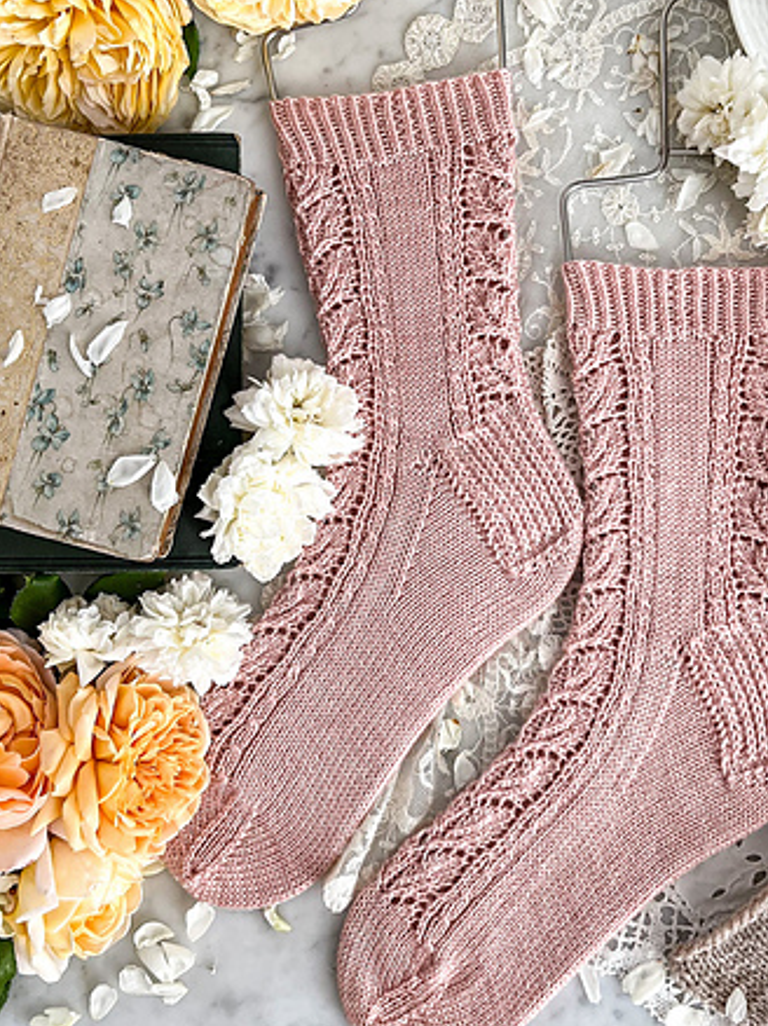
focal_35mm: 38
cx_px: 485
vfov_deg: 48.8
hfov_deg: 37.4
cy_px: 436
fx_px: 1125
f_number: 1.5
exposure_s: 1/120
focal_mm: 5.7
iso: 125
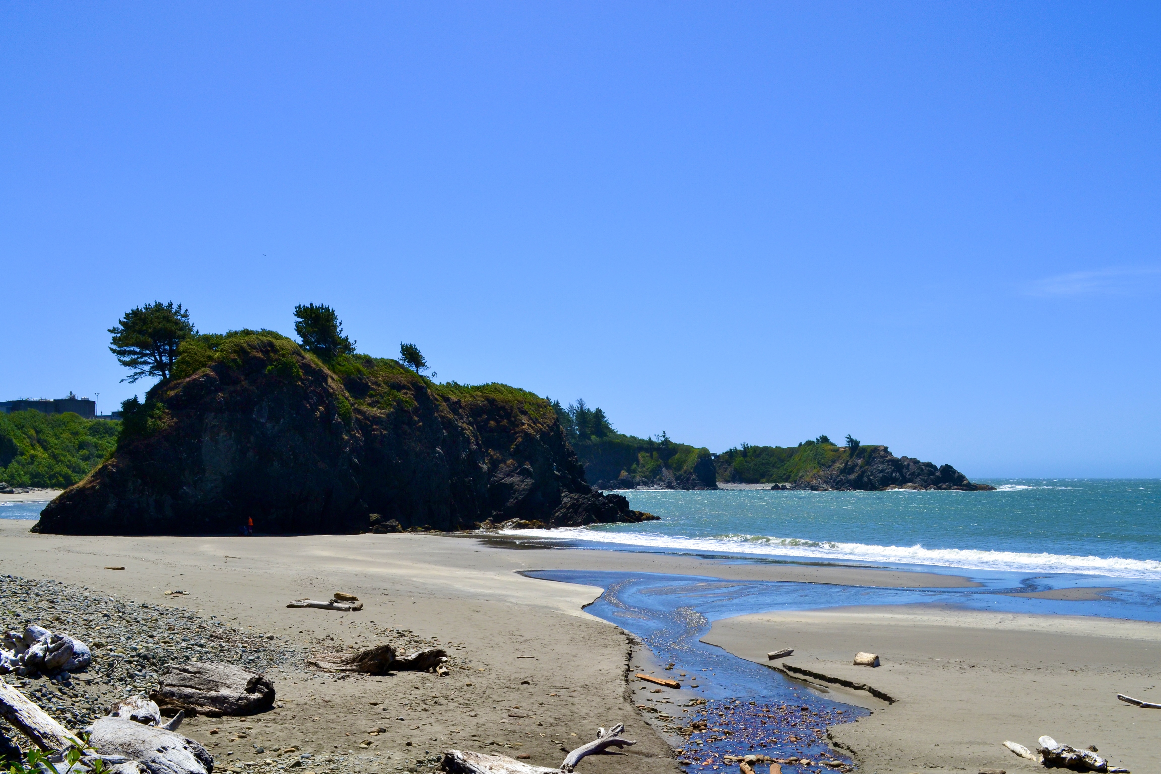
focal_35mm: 36
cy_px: 387
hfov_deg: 53.1
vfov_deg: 36.9
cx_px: 580
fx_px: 1161
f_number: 11
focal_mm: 24
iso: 360
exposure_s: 1/500
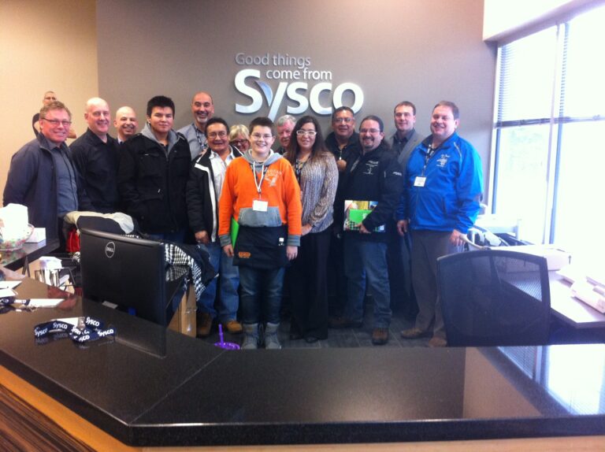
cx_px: 302
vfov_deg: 40.6
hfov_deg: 52.7
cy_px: 226
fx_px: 611
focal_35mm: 35
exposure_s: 1/15
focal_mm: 3.85
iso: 200
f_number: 2.8
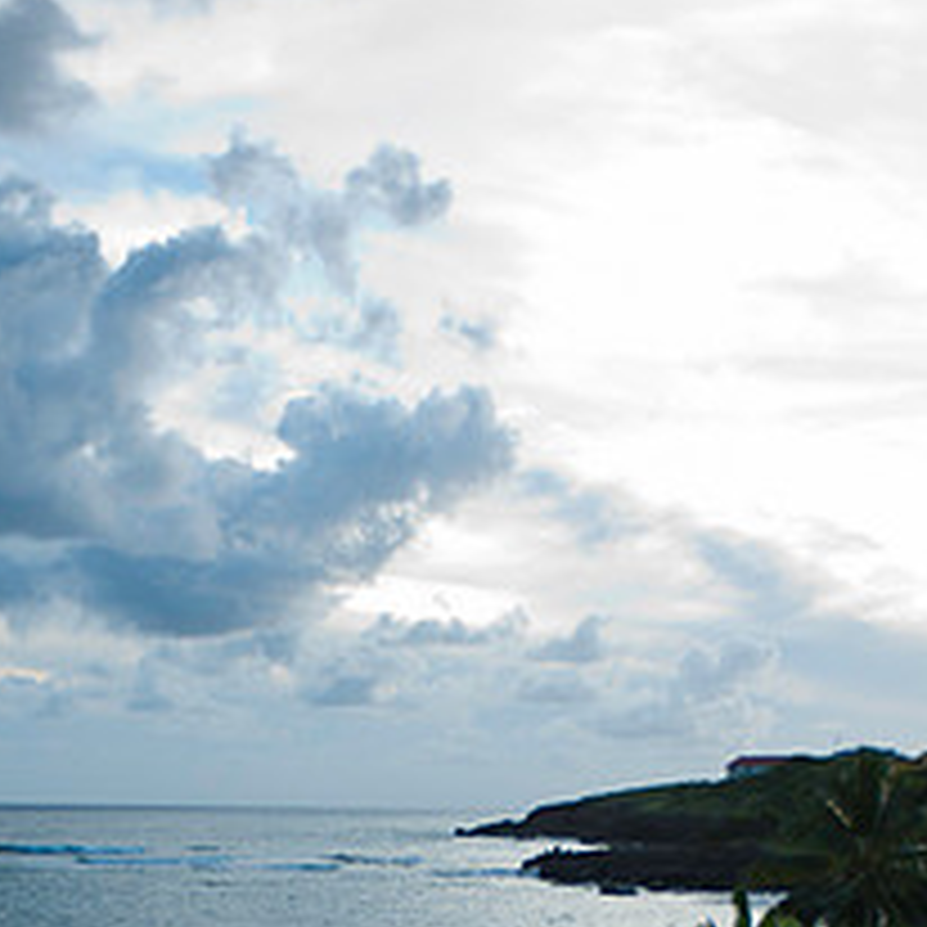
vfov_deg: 24.9
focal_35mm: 65
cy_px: 986
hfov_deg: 26.5
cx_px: 421
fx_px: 1969
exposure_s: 1/180
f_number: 2.8
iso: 200
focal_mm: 35
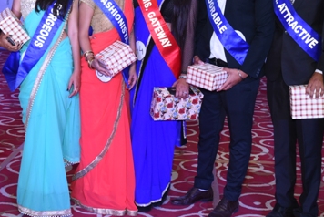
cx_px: 165
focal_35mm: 79
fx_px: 712
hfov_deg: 25.7
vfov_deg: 17.2
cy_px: 44
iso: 1600
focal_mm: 44
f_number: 5.6
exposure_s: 1/200
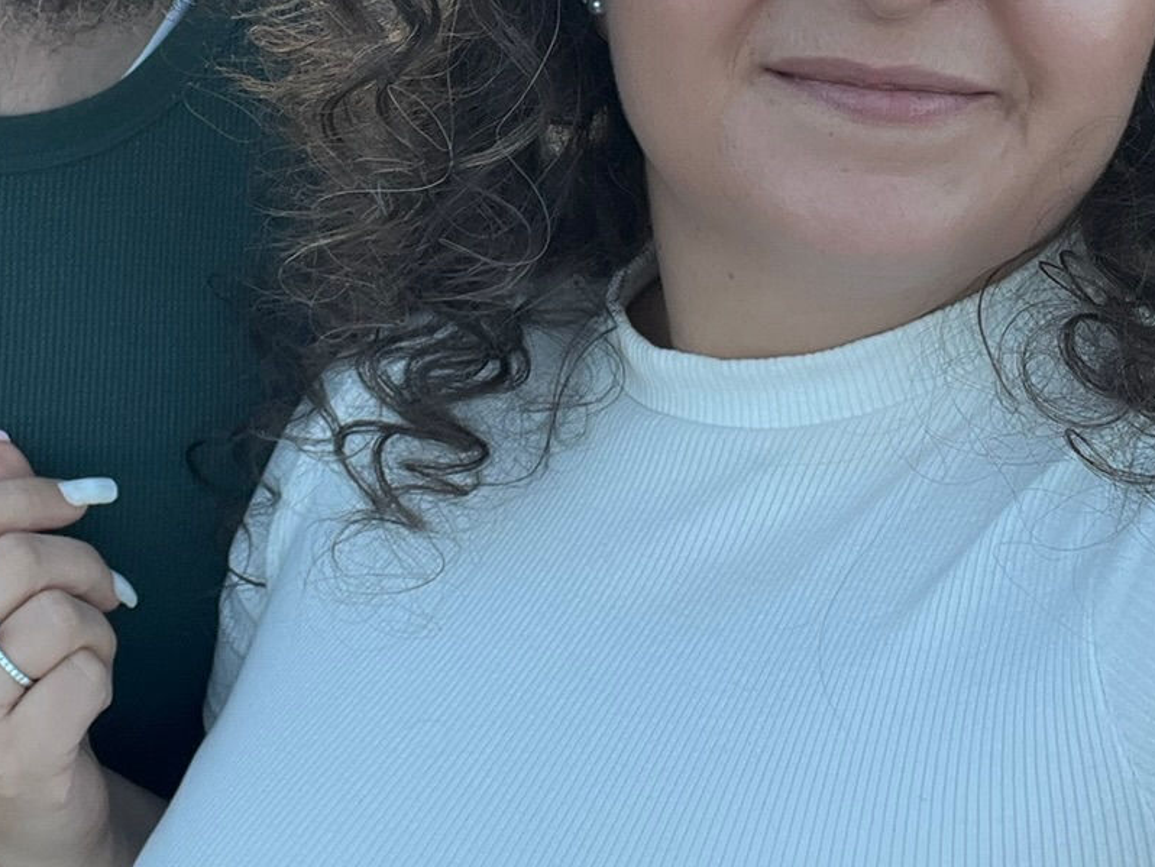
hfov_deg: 32.2
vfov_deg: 23.8
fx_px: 1969
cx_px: 330
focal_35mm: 59
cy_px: -1
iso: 50
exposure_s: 1/121
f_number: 2.2
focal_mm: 2.71
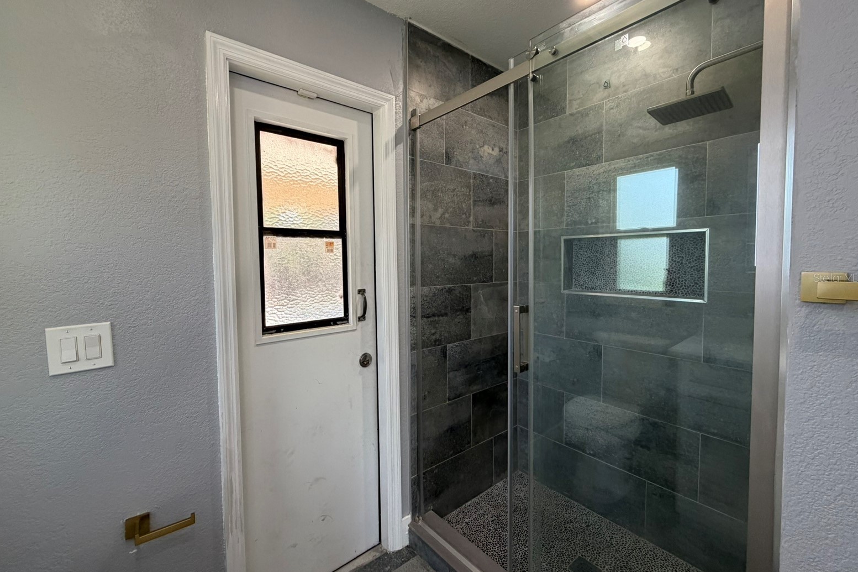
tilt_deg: -3.3
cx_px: 424
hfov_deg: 100.4
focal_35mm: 15
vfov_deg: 77.3
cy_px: 277
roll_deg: +0.5
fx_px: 357
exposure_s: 1/120
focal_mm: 2.22
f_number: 2.2
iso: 250
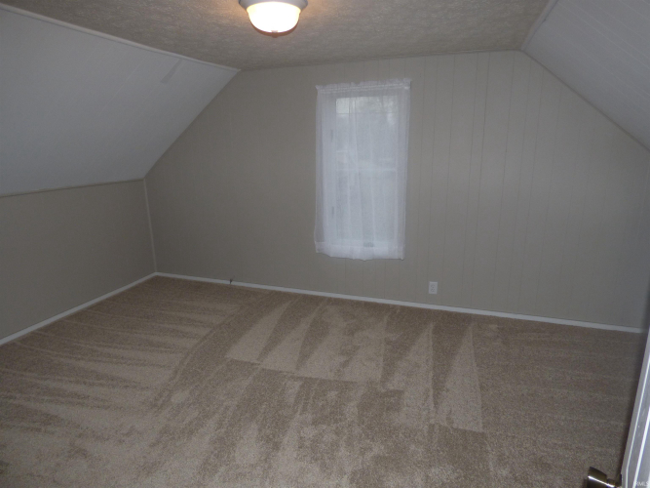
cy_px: 244
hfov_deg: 81.8
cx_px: 325
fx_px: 375
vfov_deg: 66.0
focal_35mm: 20
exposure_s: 1/60
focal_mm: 3.58
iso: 100
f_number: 2.8
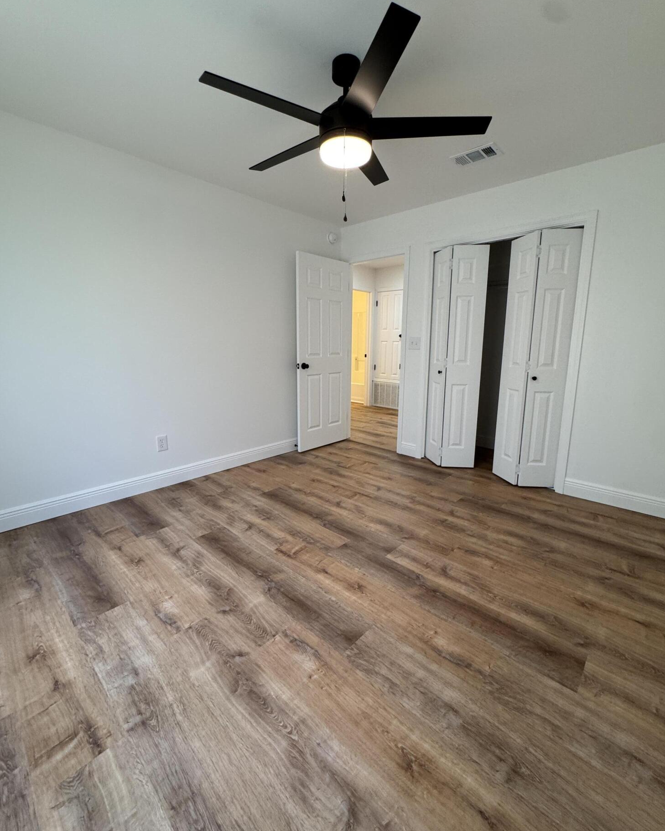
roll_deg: -0.3
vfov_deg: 96.8
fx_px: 369
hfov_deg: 84.0
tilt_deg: -10.3
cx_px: 335
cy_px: 405
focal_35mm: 15
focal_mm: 2.22
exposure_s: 1/120
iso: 160
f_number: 2.2
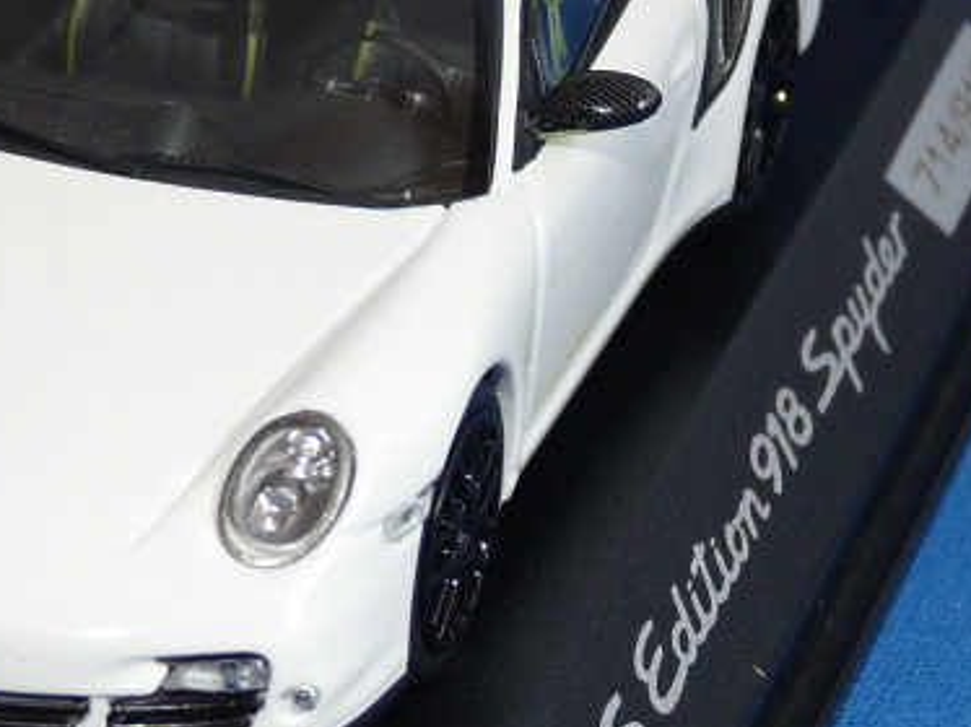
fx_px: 6195
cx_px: 171
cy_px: 205
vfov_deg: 6.7
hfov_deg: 8.9
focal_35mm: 221
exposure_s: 1/40
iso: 100
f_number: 3.4
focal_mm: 13.3
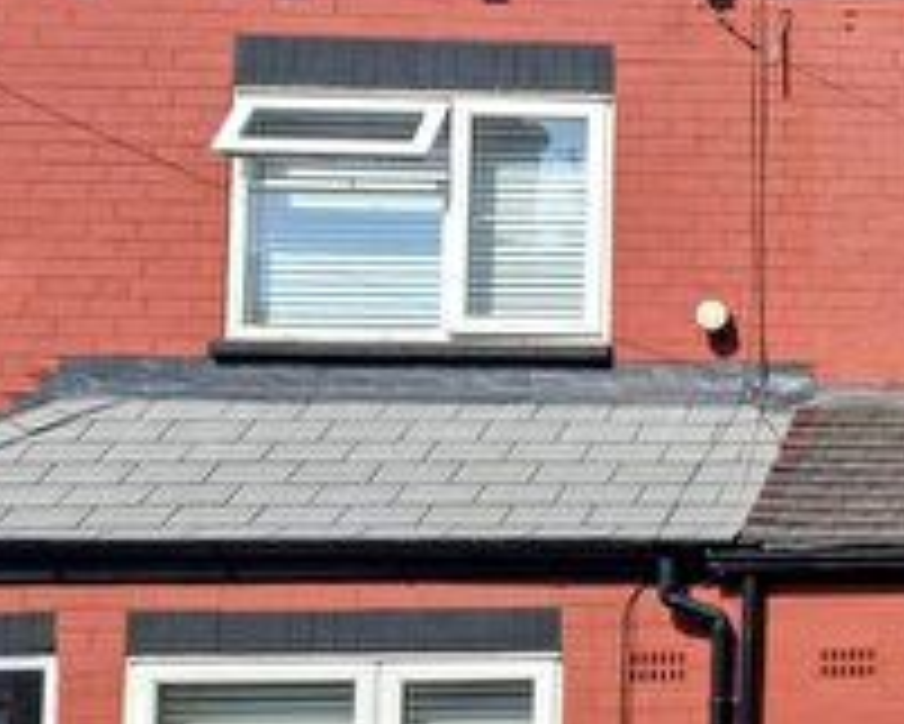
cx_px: 1543
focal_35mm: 78
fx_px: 2088
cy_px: 582
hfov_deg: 19.5
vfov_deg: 19.5
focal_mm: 5.4
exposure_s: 1/5104
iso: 80
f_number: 1.8
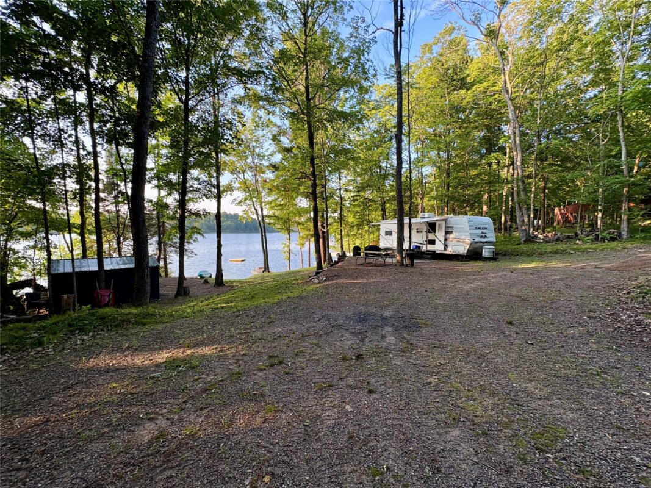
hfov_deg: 102.1
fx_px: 263
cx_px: 326
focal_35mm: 14
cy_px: 244
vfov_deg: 85.7
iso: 64
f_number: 2.2
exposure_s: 1/188
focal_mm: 2.22
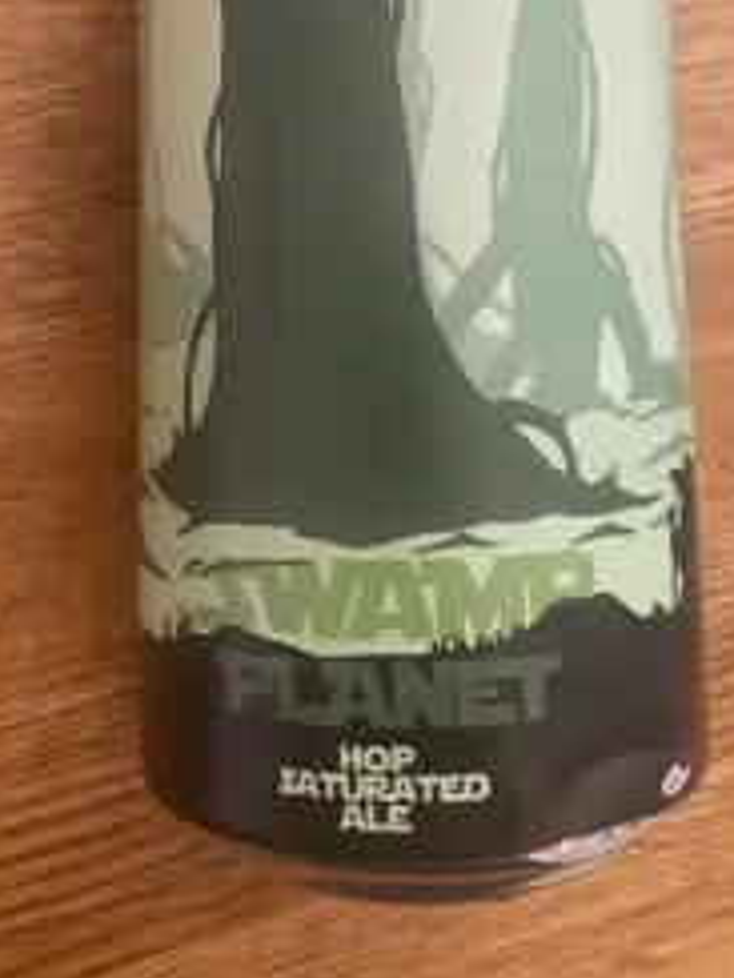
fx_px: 1159
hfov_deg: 35.1
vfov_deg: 43.4
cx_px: 361
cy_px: 180
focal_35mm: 41
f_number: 1.8
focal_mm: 4.25
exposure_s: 1/121
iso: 80
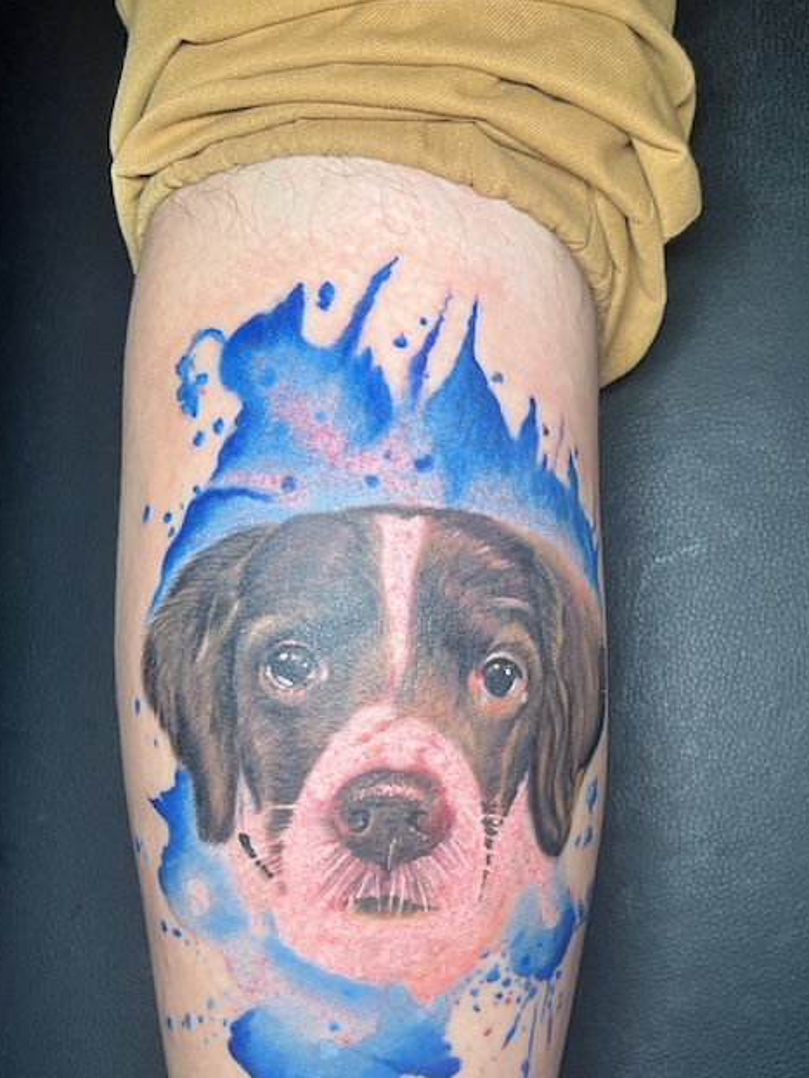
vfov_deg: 47.3
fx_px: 1214
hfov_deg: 36.8
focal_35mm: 39
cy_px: 694
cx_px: 469
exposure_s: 1/60
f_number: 1.5
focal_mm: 5.7
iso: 250
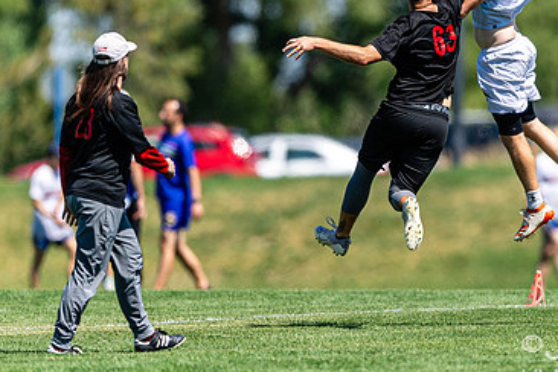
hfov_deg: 2.1
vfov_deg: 1.4
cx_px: 421
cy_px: 143
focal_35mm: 970
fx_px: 15034
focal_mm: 400
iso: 140
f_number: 2.8
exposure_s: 1/3200
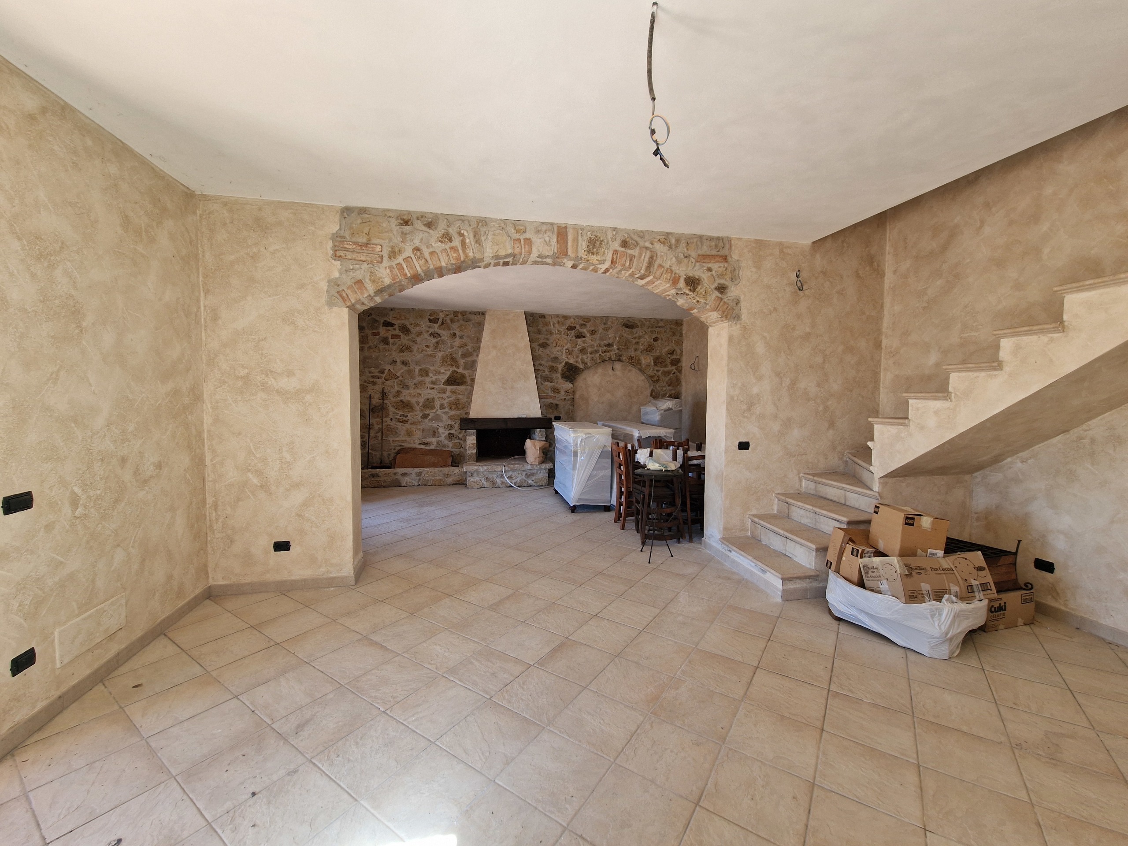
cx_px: 564
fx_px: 424
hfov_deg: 106.2
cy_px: 423
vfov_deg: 89.9
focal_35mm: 13
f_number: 2.2
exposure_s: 1/50
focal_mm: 2.2
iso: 64
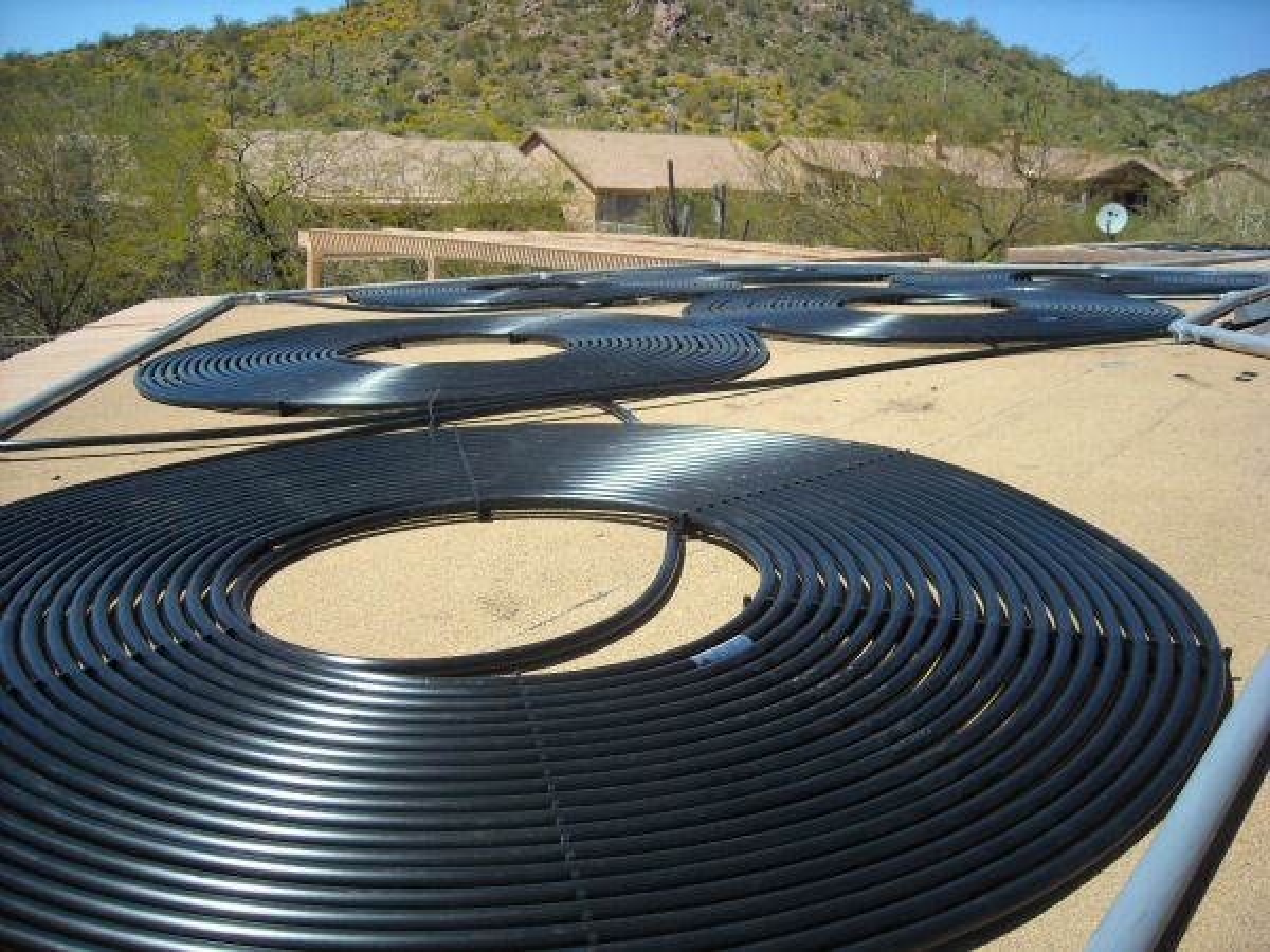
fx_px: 1284
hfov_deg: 52.6
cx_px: 635
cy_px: 476
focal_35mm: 35
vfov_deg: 40.7
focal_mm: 5.7
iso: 64
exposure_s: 1/260
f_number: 5.6
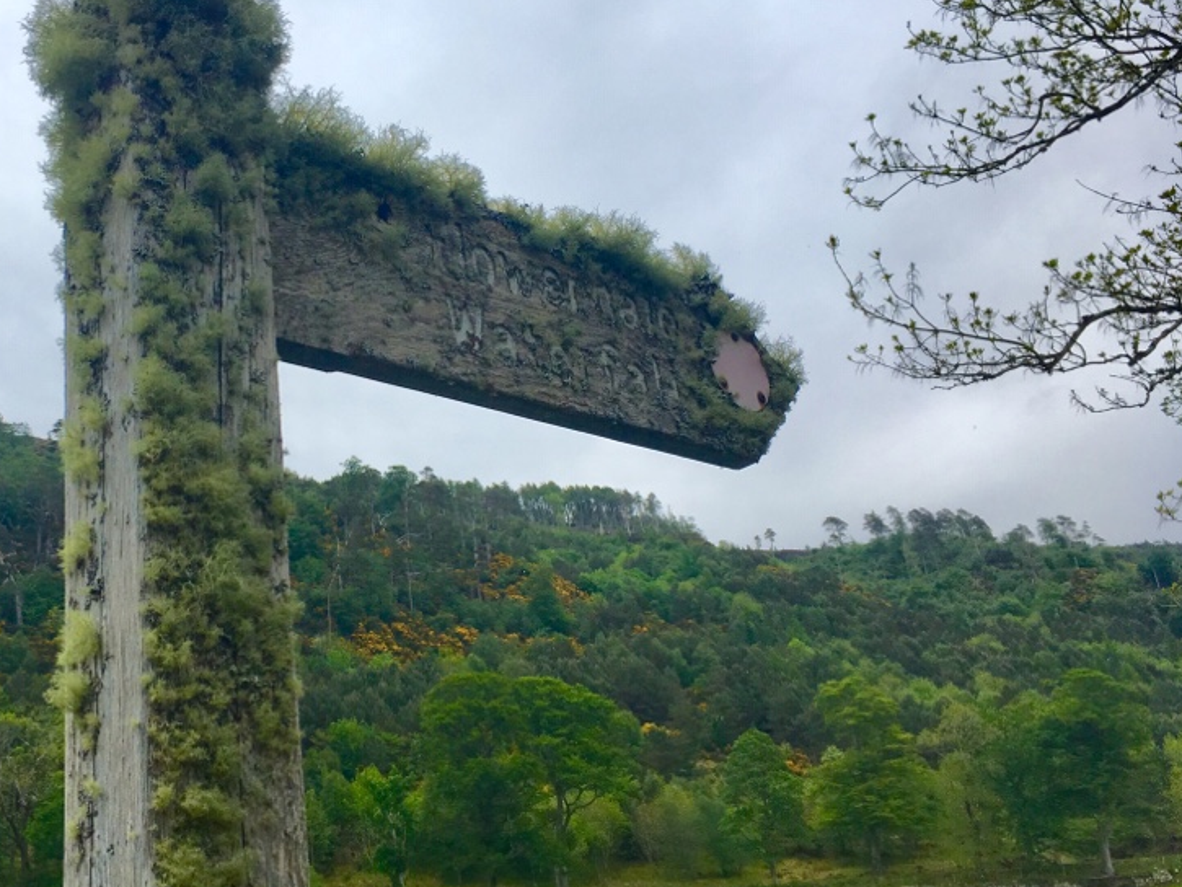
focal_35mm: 40
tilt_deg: +20.8
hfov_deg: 45.9
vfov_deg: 35.9
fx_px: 1366
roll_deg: +4.8
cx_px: 373
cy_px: 401
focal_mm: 4.15
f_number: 2.2
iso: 25
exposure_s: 1/1672
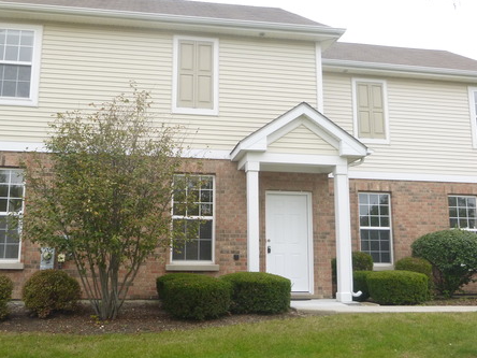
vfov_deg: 39.7
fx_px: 496
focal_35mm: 36
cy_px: 178
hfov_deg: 51.3
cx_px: 219
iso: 100
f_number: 3.9
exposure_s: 1/200
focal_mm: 4.5
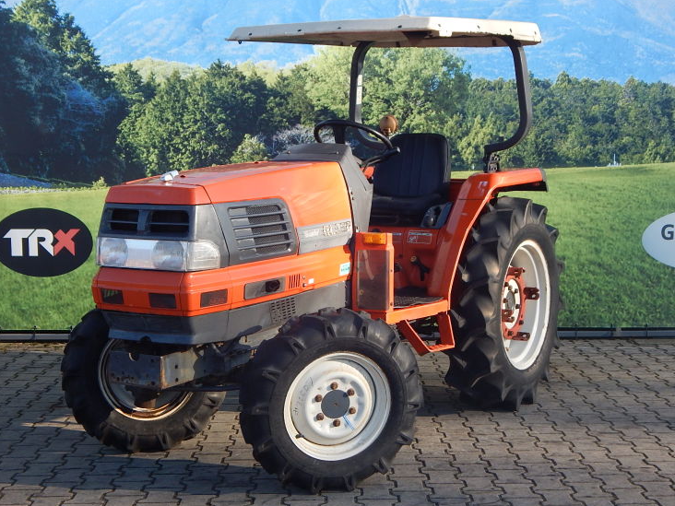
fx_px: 1150
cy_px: 248
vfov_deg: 24.8
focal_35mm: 59
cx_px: 350
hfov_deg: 32.7
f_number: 3.8
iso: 125
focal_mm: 9.7
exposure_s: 1/320
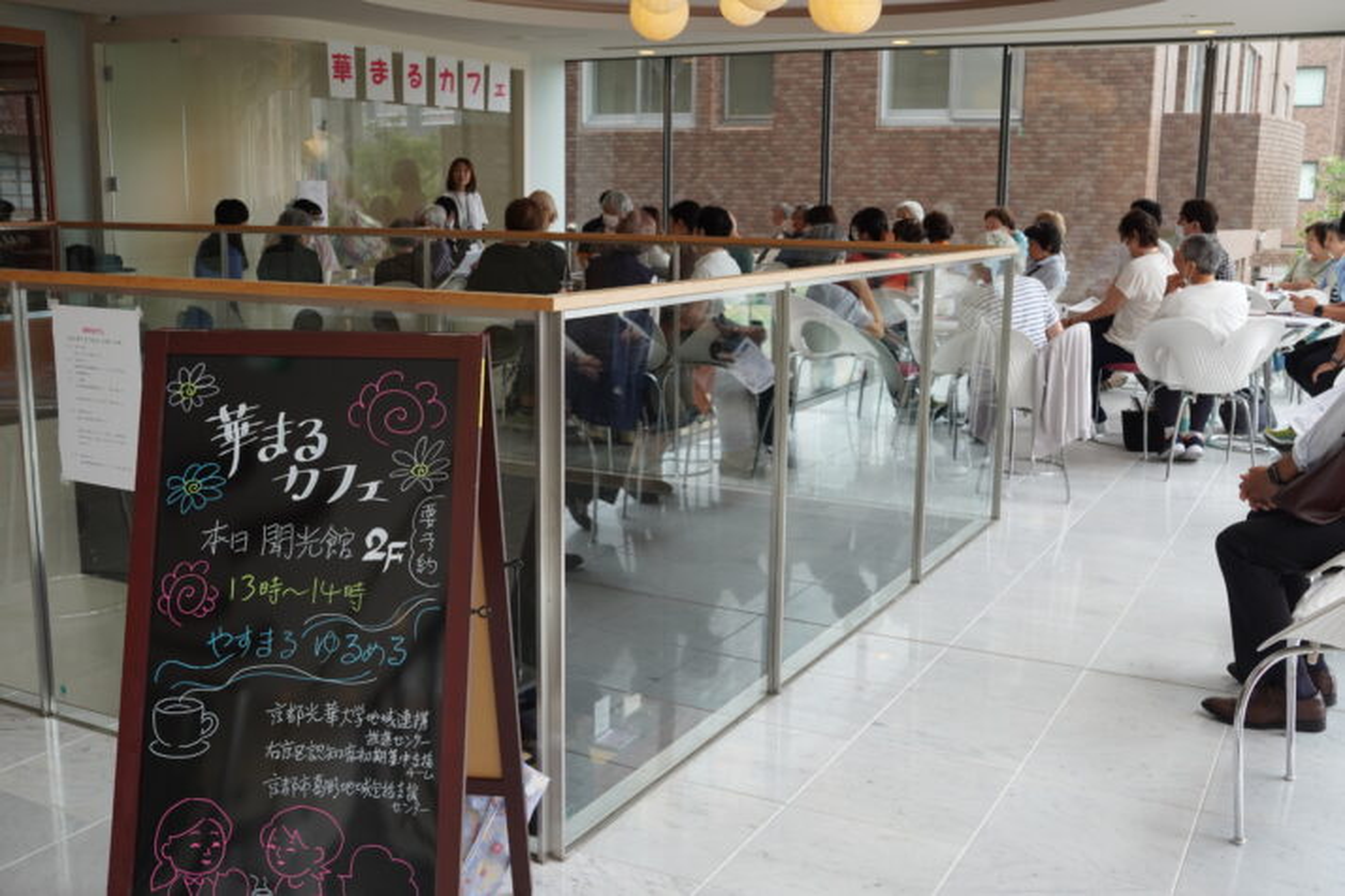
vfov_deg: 37.2
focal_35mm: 36
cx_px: 672
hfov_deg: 53.5
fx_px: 1334
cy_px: 448
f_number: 7.1
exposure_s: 1/100
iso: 400
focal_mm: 23.8
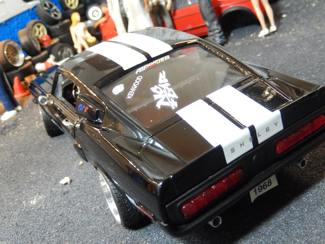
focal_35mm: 41
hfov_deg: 45.8
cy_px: 122
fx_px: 385
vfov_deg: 35.1
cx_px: 162
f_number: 4.2
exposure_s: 1/10
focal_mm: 7.3
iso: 400
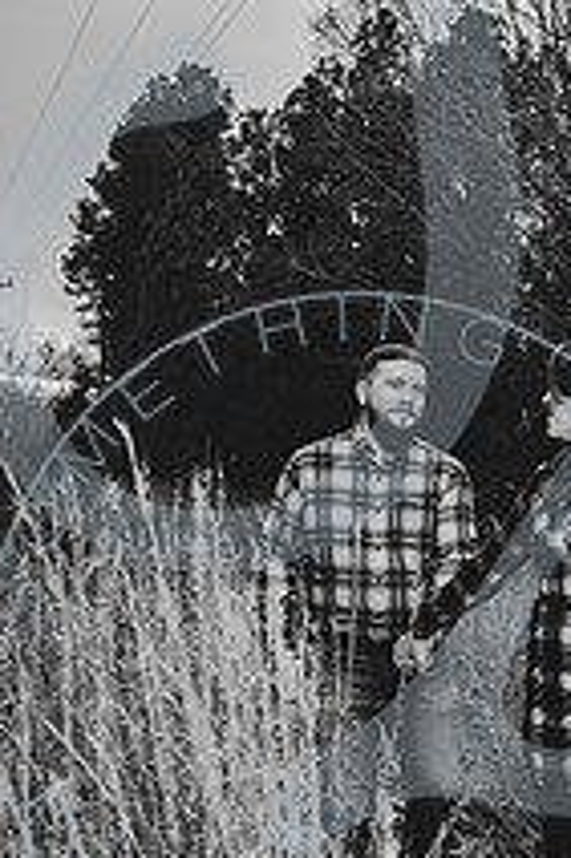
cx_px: 543
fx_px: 1620
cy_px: 360
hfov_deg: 19.5
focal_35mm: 68
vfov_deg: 29.6
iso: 200
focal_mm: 32
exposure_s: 1/200
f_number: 2.8
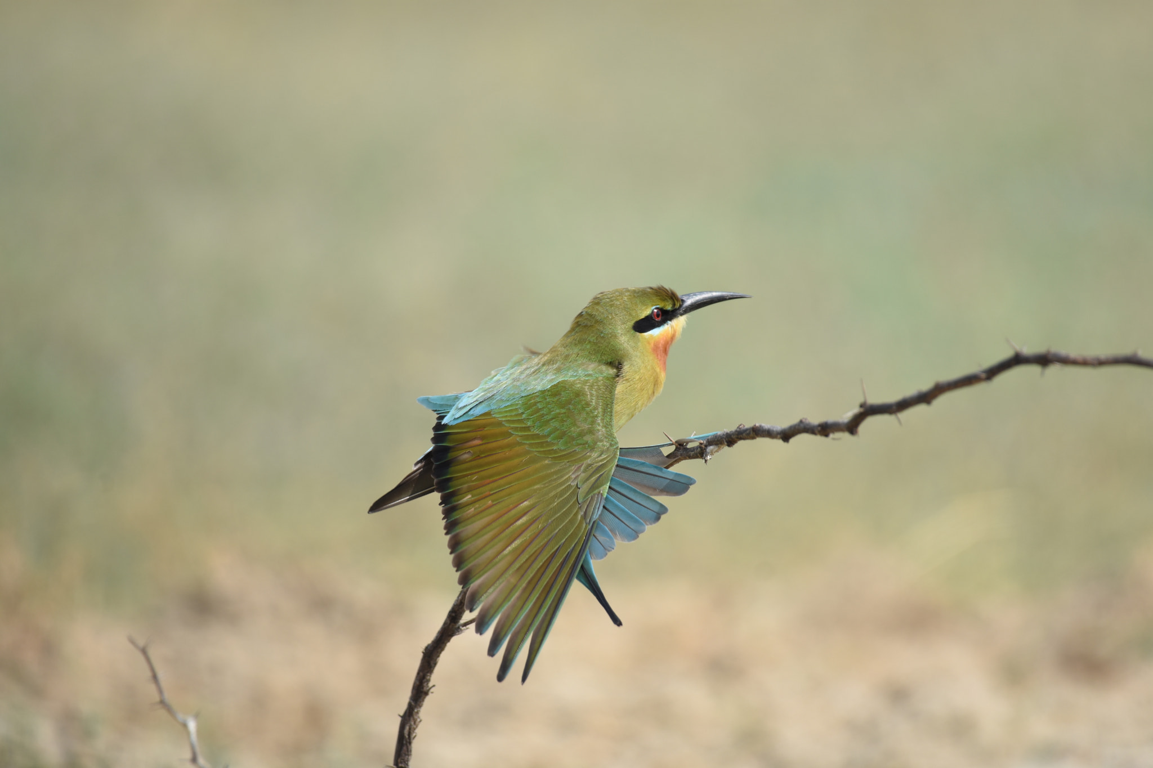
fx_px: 24017
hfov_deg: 2.8
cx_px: 576
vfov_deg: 1.8
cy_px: 384
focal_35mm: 750
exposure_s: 1/320
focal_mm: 500
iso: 100
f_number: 5.6
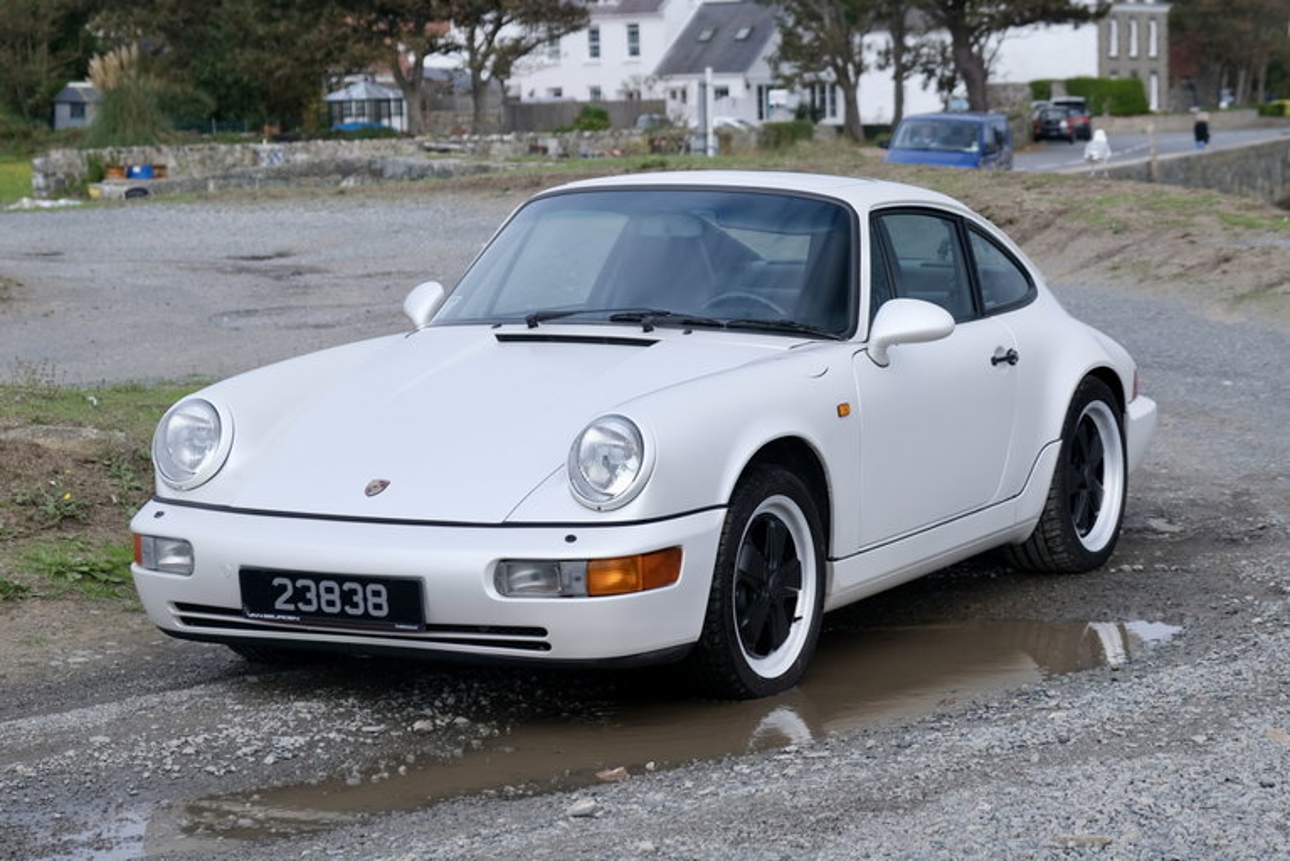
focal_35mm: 83
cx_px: 645
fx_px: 2975
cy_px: 430
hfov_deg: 24.5
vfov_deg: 16.5
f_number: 4
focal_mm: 55
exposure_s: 1/320
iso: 160
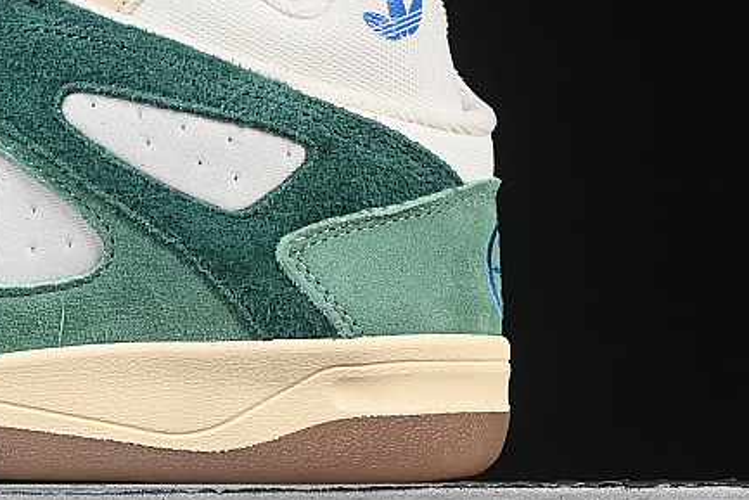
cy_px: 95
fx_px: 3892
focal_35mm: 187
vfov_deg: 7.3
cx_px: -59
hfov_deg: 10.9
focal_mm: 50
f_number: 8
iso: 160
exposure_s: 1/80
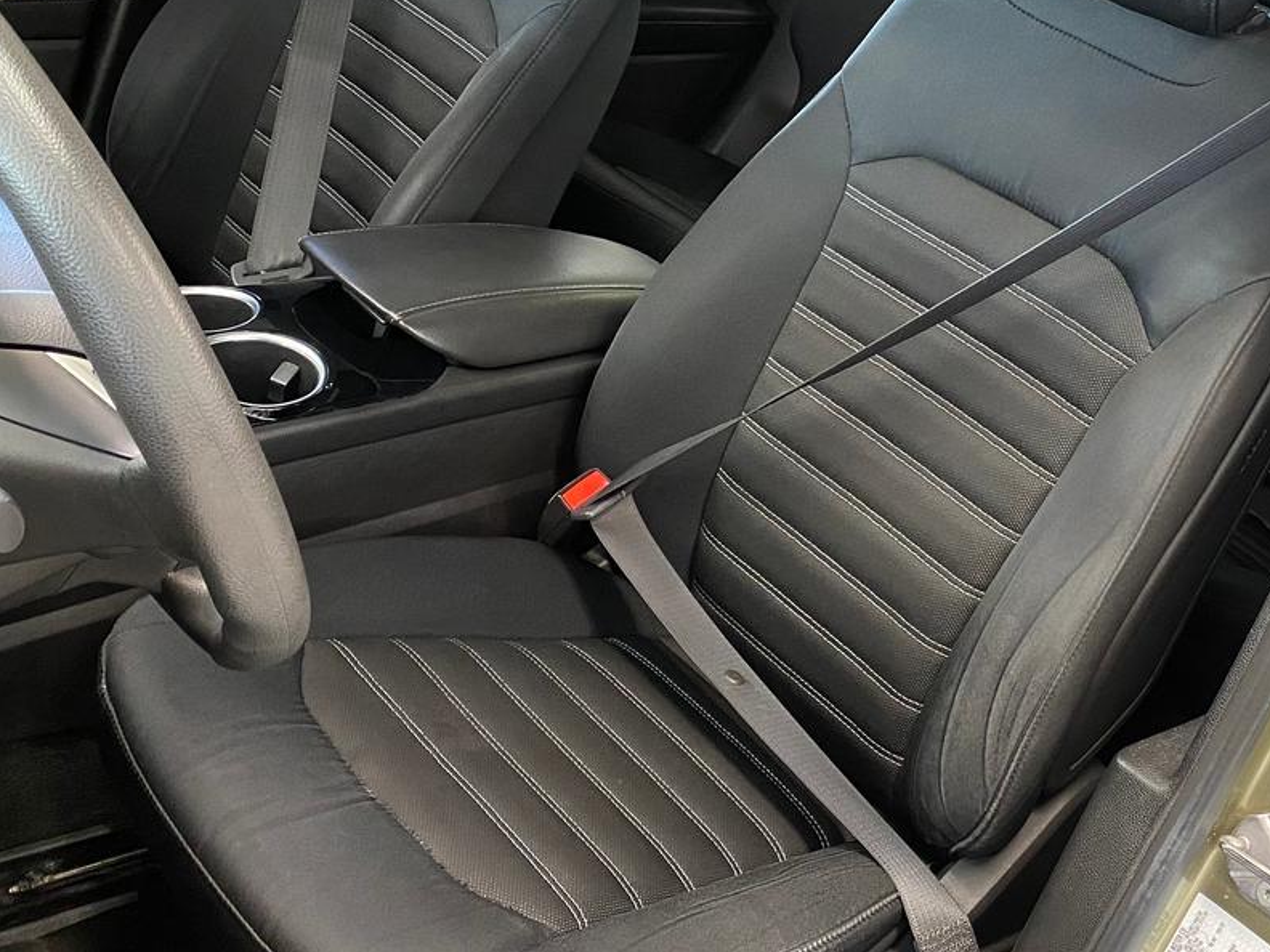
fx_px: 1541
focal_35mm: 42
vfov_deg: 34.3
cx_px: 895
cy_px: 415
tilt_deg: -25.6
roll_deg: -17.1
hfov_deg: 43.8
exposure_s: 1/40
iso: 500
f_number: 1.8
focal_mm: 4.25
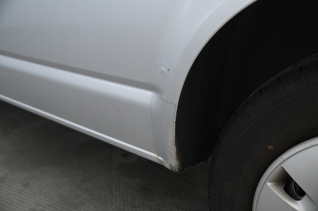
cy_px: 106
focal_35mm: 38
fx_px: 335
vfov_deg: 35.0
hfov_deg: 50.7
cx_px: 159
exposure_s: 1/50
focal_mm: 38
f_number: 4
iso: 2000
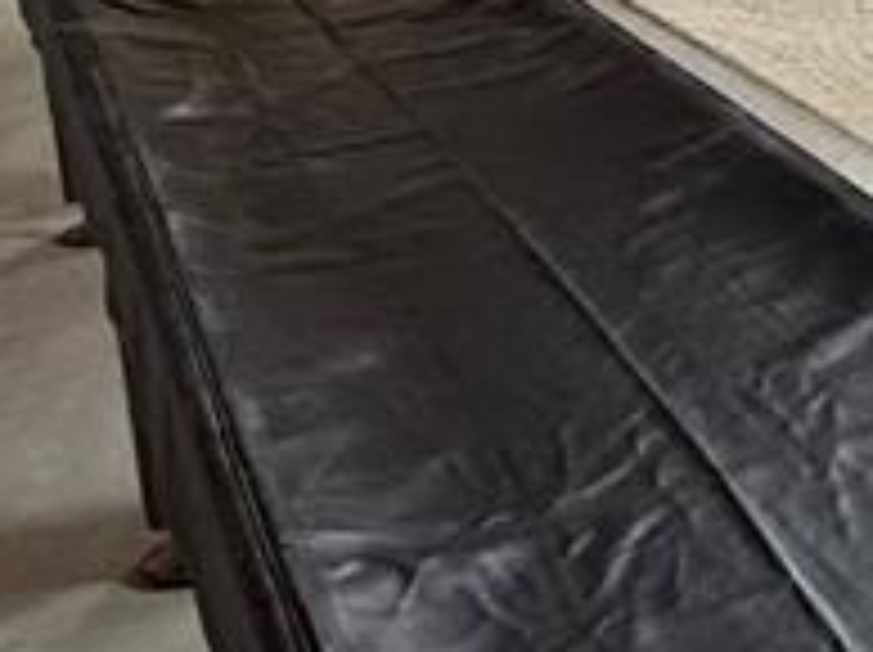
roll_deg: +0.2
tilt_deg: -11.9
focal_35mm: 74
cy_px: -54
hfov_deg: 23.0
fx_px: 1864
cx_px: 1179
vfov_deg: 19.1
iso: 250
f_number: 2.2
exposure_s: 1/60
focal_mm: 2.22
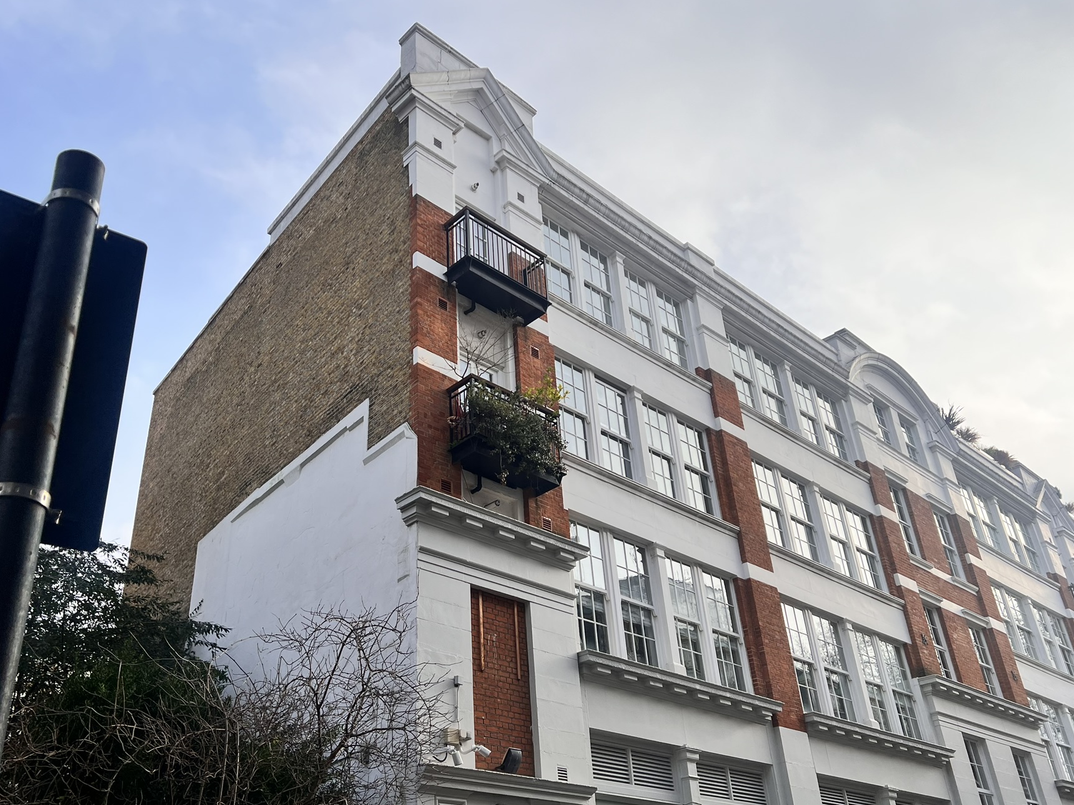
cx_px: 479
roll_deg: +2.7
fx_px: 962
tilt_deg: +33.2
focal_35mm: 31
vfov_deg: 45.4
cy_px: 427
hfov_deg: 58.2
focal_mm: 5.7
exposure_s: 1/3356
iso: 50
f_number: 1.5
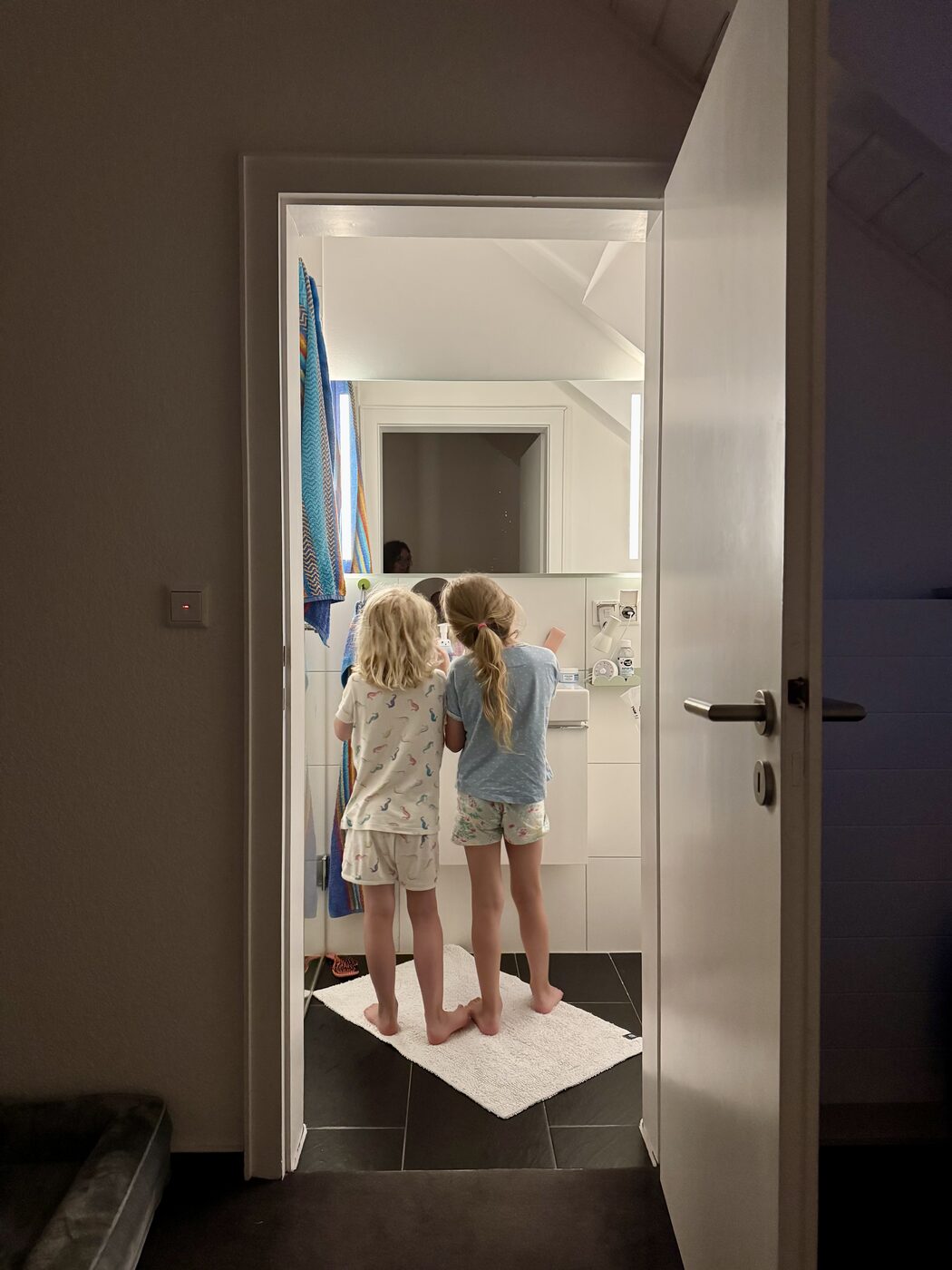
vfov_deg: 71.6
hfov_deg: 56.8
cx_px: 476
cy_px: 635
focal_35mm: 24
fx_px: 880
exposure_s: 1/57
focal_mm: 6.76
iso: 800
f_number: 1.78
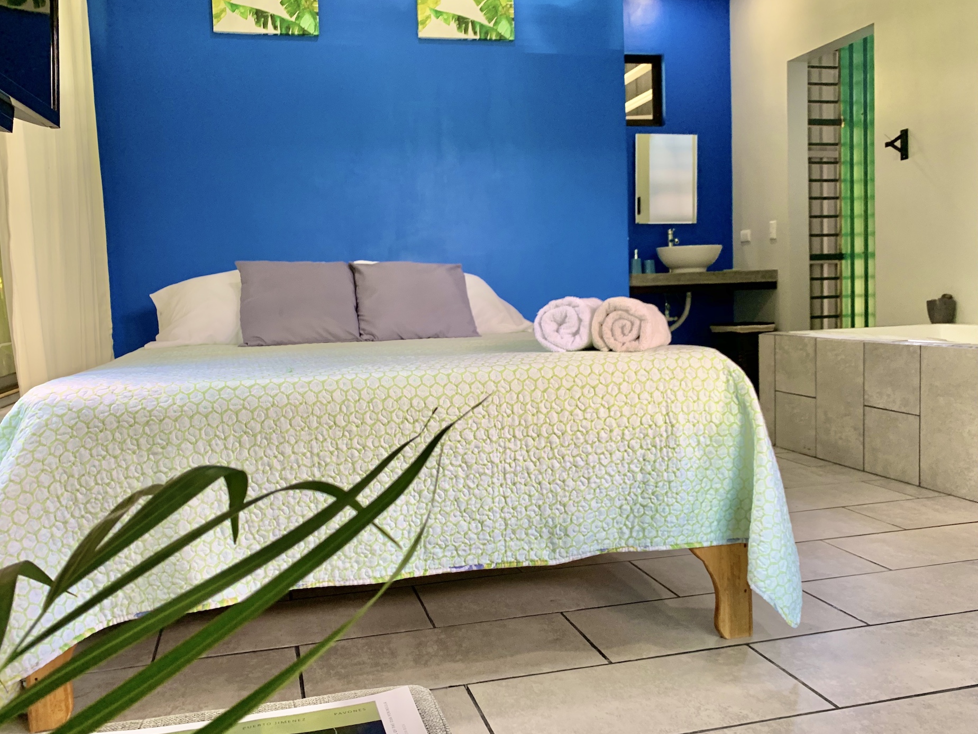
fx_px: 763
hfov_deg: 65.3
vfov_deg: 51.4
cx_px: 474
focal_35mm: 27
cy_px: 370
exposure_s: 1/60
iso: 80
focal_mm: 4.25
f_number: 1.8
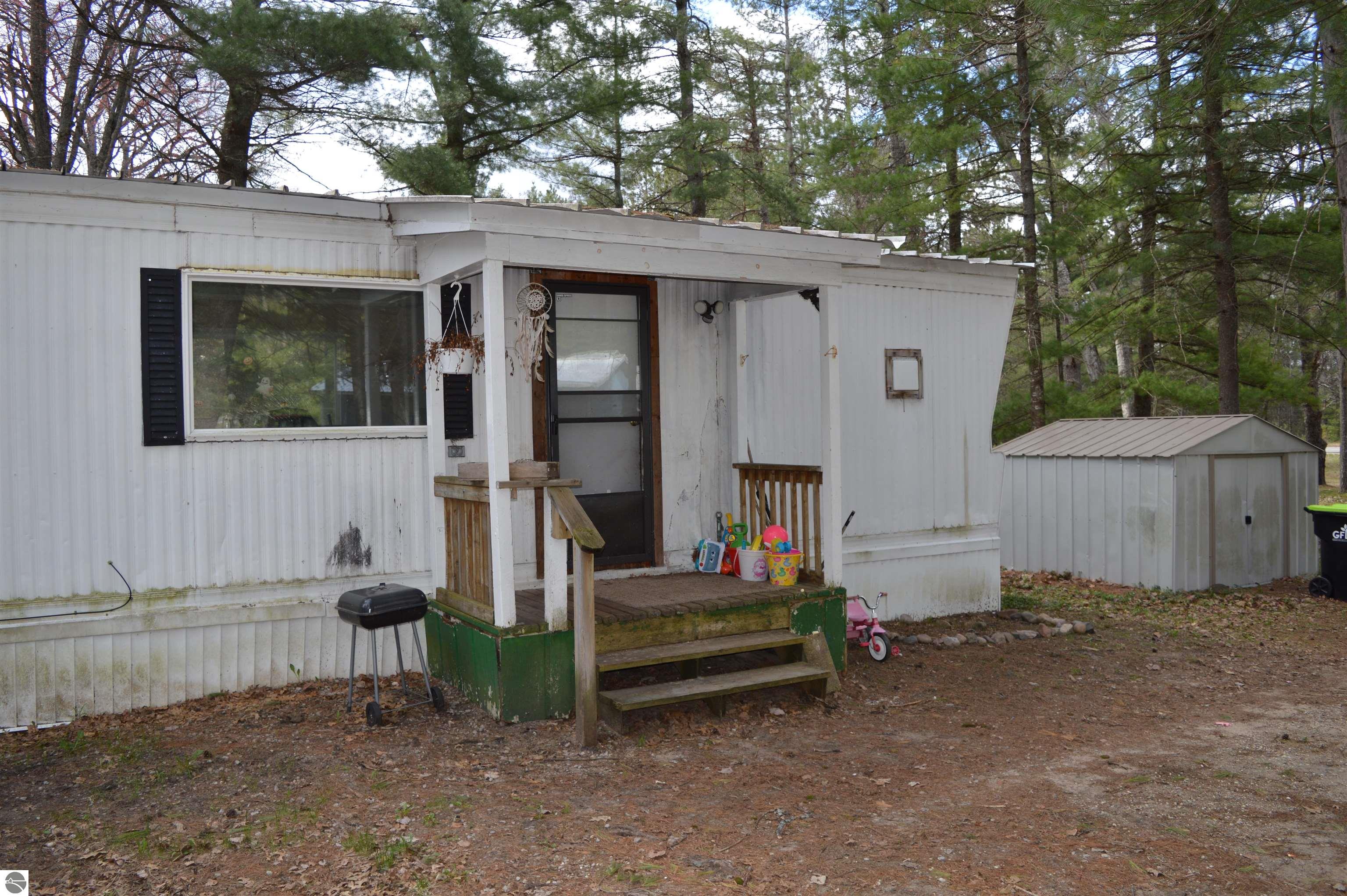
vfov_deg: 47.8
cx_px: 674
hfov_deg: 67.4
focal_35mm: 27
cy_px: 448
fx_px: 1009
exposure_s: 1/200
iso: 100
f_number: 5
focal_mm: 18
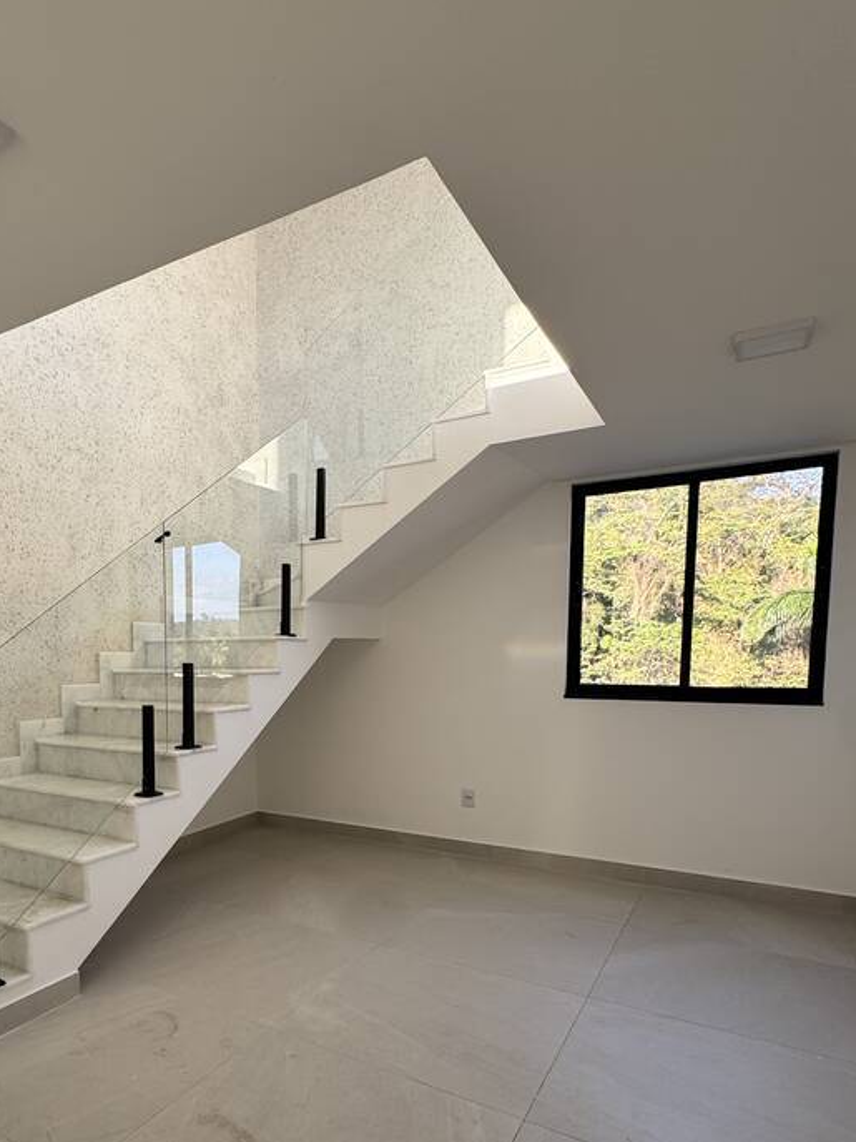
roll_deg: +1.0
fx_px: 726
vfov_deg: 74.9
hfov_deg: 59.3
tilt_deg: -5.3
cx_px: 268
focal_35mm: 22
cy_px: 721
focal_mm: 2.22
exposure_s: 1/148
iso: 40
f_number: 2.2
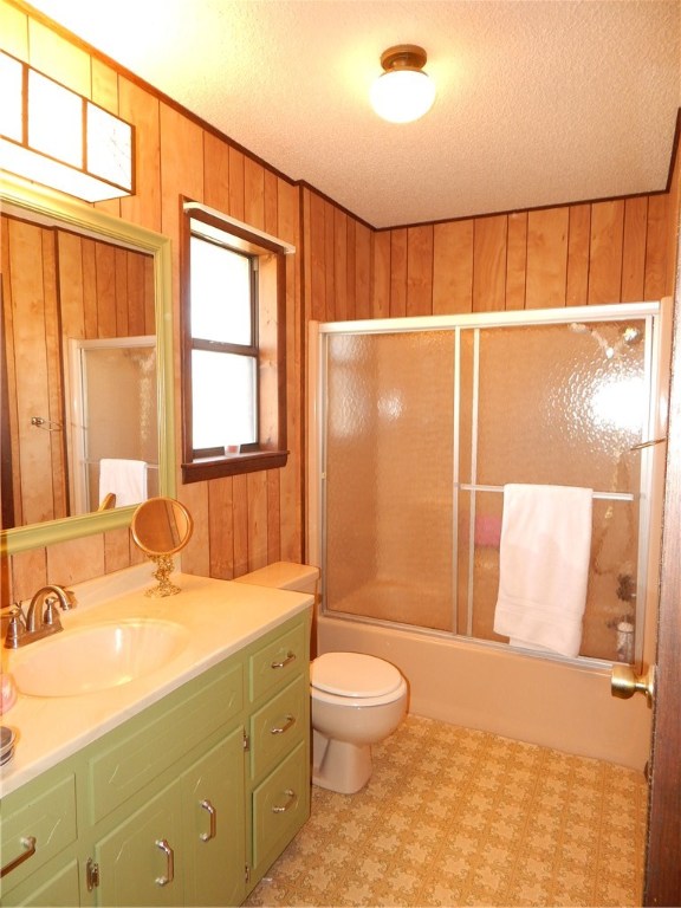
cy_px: 454
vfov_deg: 76.4
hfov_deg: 61.1
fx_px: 577
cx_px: 340
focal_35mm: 22
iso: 200
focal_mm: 4
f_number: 3
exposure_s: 1/30
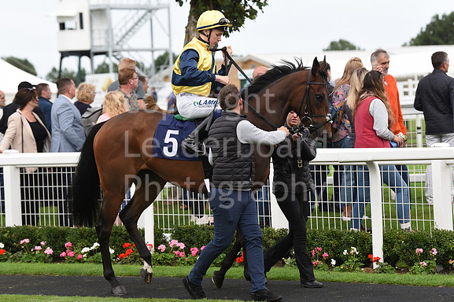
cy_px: 151
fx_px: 2029
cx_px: 227
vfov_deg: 8.5
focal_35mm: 161
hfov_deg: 12.8
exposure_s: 1/1000
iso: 640
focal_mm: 160
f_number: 5.6
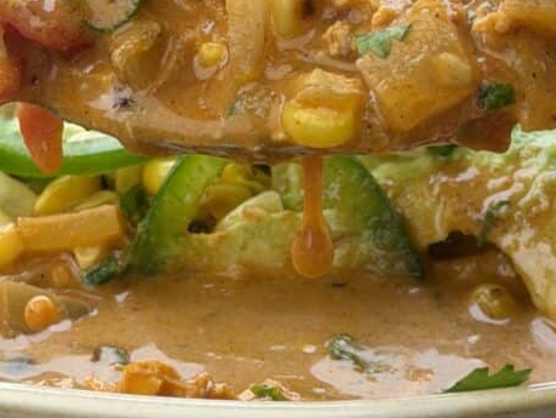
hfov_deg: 18.4
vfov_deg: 13.7
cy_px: 51
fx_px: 1720
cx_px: 313
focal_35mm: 107
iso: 64
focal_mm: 6.76
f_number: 1.78
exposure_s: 1/687
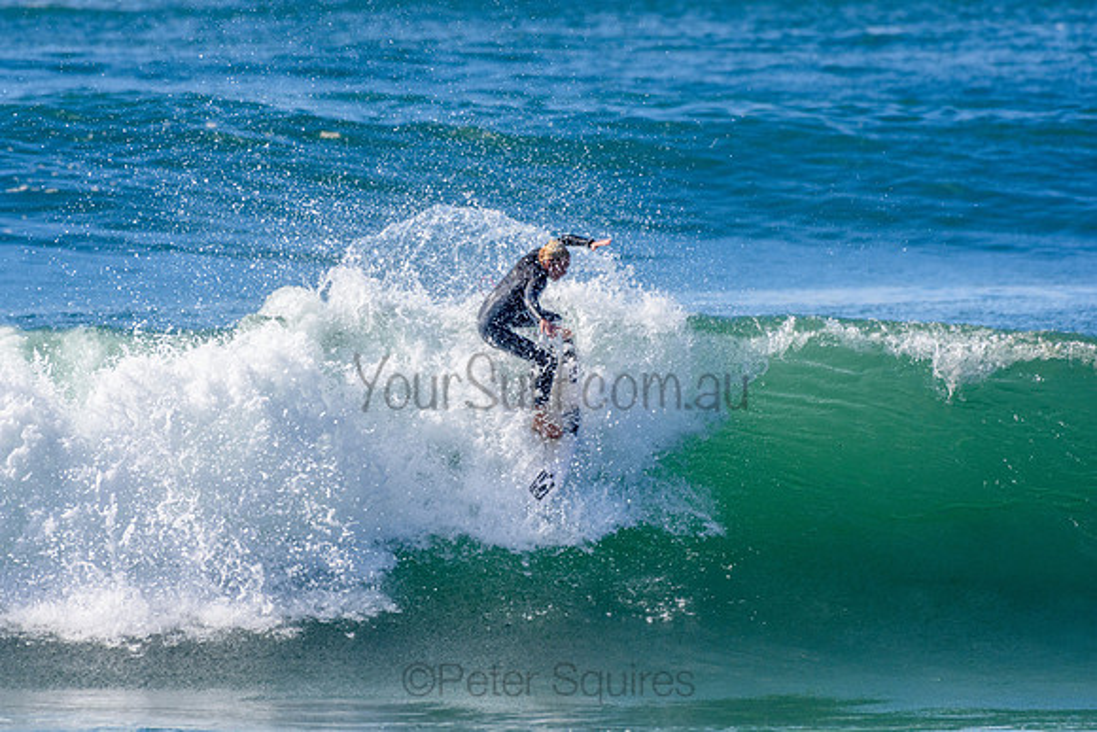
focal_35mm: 750
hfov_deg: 2.7
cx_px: 548
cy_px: 366
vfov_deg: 1.8
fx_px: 22858
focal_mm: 500
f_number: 5.6
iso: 320
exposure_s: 1/2000
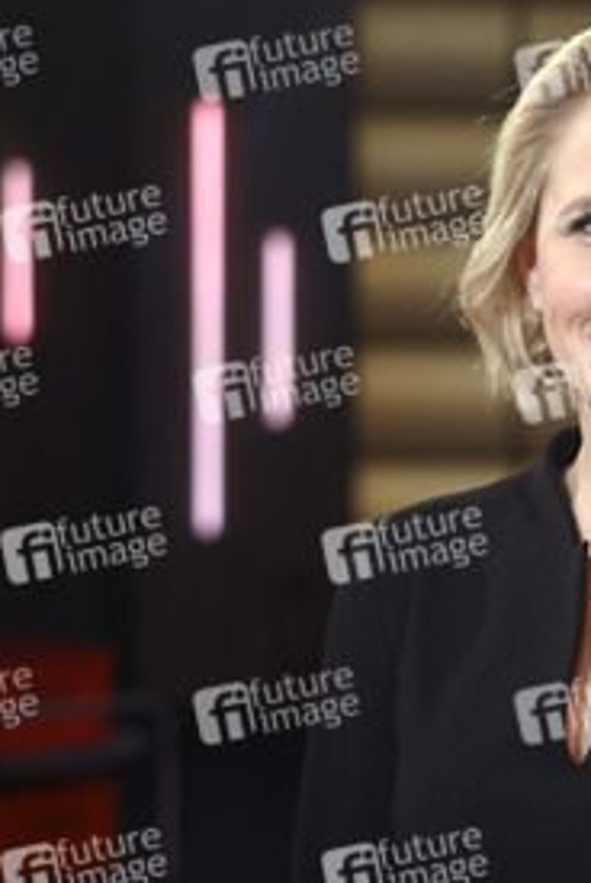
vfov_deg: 22.6
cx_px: 641
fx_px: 2211
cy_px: 466
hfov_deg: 14.9
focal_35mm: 90
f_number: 2.5
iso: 1250
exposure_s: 1/320
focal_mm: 55
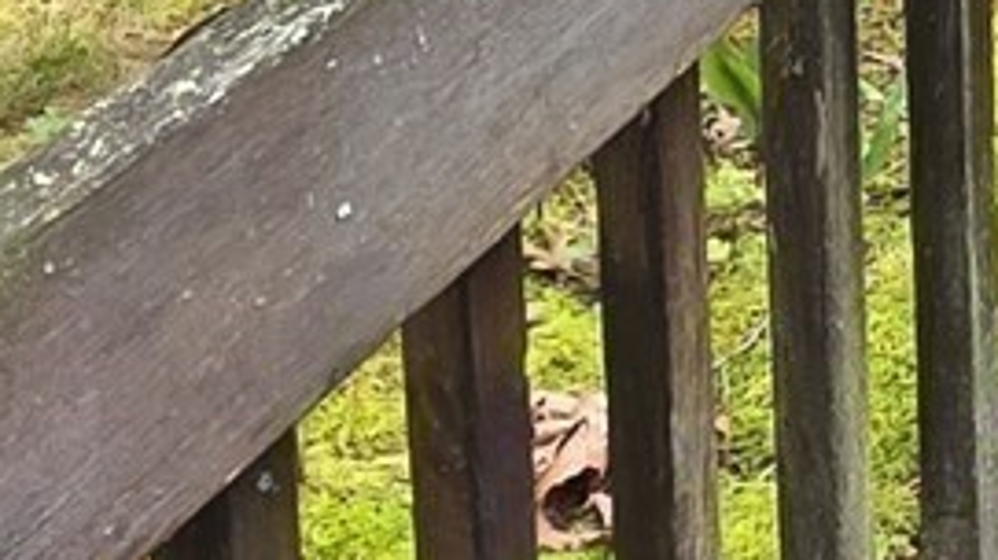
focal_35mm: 107
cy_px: -936
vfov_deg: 9.6
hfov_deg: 16.9
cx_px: 1735
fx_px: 2830
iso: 160
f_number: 1.9
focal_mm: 2.2
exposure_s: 1/359
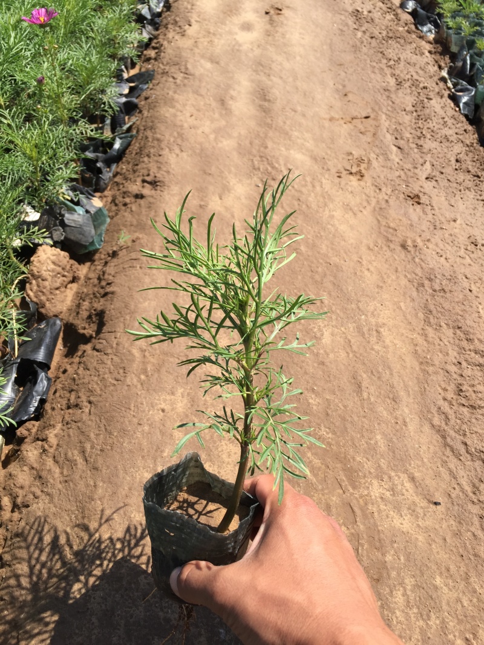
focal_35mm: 29
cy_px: 322
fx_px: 541
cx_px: 242
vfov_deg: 61.7
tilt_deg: -49.3
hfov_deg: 48.2
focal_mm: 4.15
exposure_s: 1/1276
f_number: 2.2
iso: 32
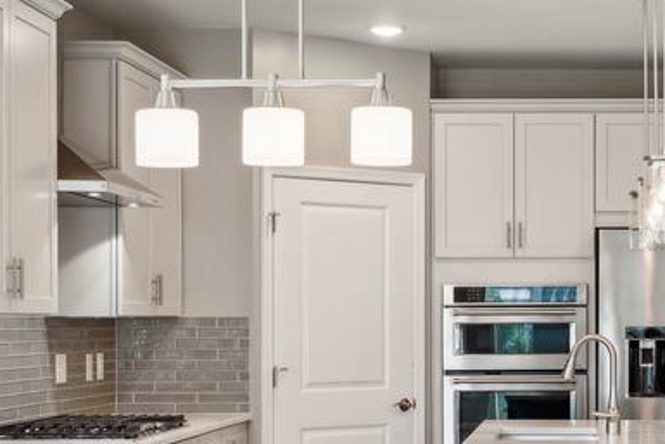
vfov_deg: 14.6
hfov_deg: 21.5
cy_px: 343
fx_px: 1718
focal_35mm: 93
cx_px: 561
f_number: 6.3
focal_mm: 35
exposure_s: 1/8
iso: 125
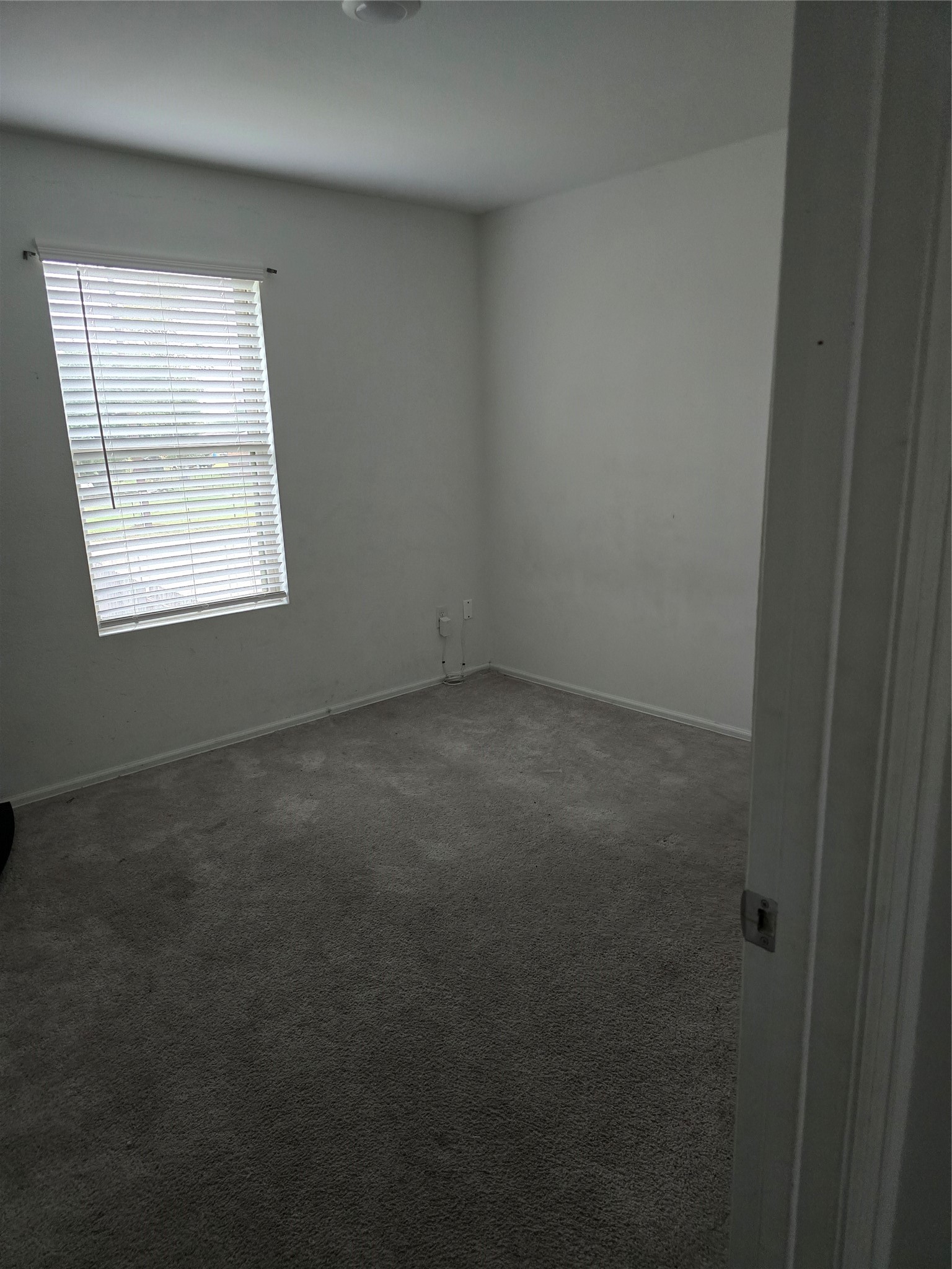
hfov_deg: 58.9
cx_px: 476
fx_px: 843
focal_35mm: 23
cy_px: 634
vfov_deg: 73.9
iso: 640
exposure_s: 1/60
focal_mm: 6.3
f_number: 1.7
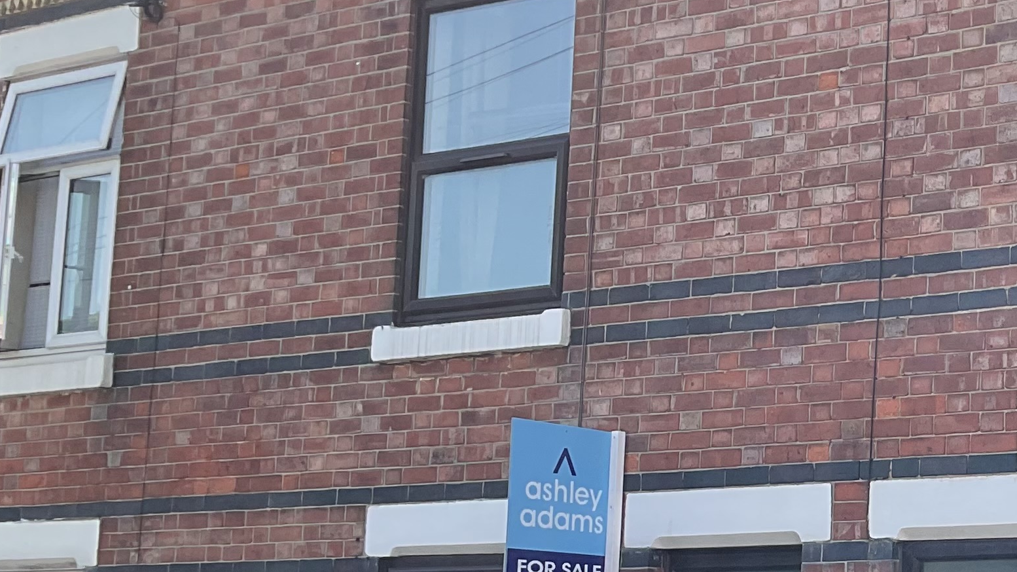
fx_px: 2211
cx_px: 1196
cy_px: 431
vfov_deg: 14.7
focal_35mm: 82
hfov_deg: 23.8
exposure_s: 1/370
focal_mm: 3
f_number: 1.8
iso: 16
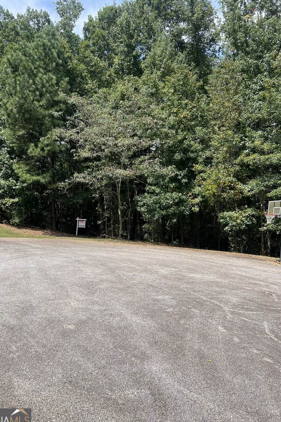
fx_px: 328
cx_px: 130
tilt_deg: +1.9
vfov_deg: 65.5
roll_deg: -1.7
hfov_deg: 46.4
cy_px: 212
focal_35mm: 28
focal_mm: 5.7
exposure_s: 1/1972
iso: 50
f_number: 1.5
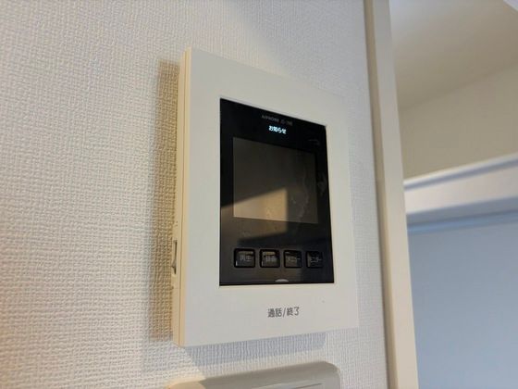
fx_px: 389
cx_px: 259
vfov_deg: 53.1
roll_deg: +1.0
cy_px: 194
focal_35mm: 26
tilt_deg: +12.5
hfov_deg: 67.3
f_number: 1.6
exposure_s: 1/60
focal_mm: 5.96
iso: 100
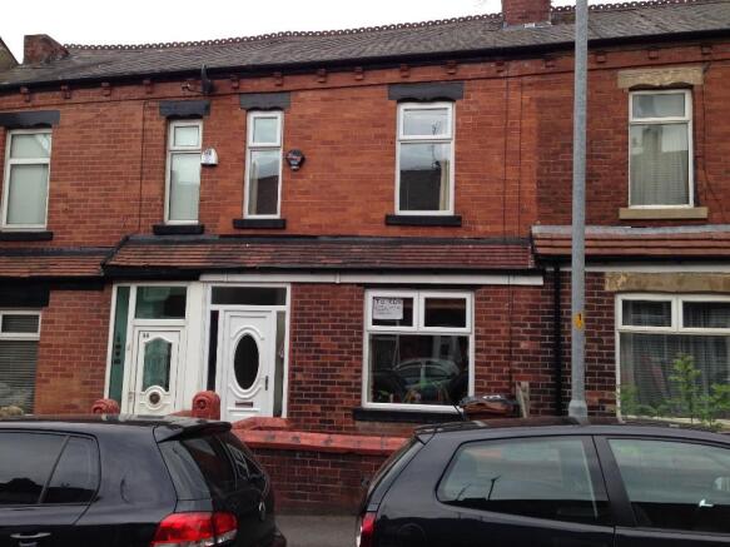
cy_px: 274
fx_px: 696
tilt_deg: +4.8
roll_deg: -2.4
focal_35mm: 33
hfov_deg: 55.4
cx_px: 365
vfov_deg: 42.9
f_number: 2.4
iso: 50
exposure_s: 1/151
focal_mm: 4.12
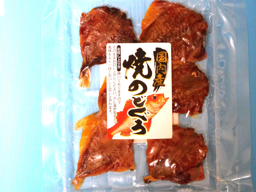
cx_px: 128
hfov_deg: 11.0
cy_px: 96
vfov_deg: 8.2
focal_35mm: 180
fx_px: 1331
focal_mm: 32.2
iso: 800
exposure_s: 1/8
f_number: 5.3
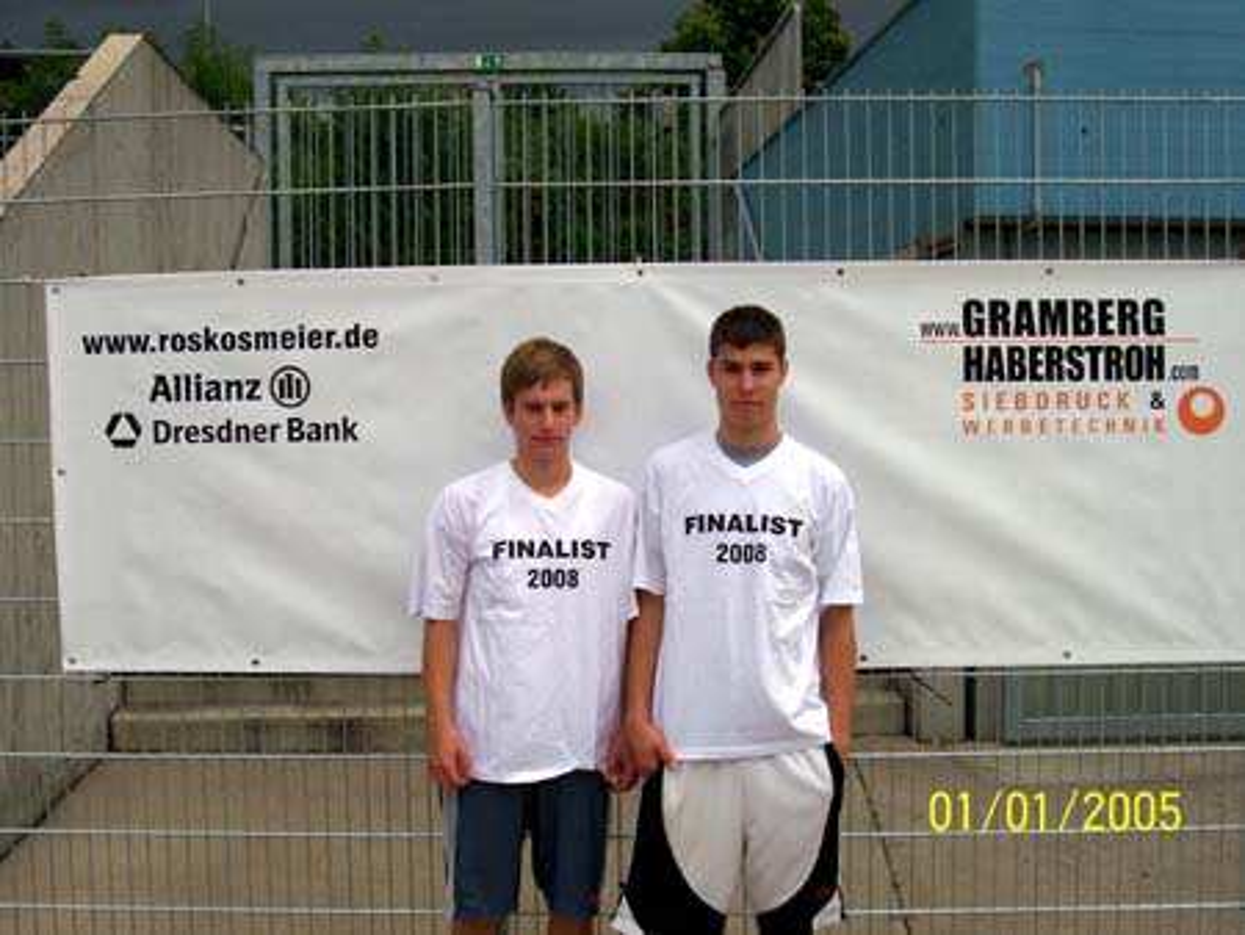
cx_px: 622
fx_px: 1511
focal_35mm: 42
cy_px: 468
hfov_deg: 44.8
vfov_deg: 34.4
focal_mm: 7
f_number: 5.6
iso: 80
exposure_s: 1/551
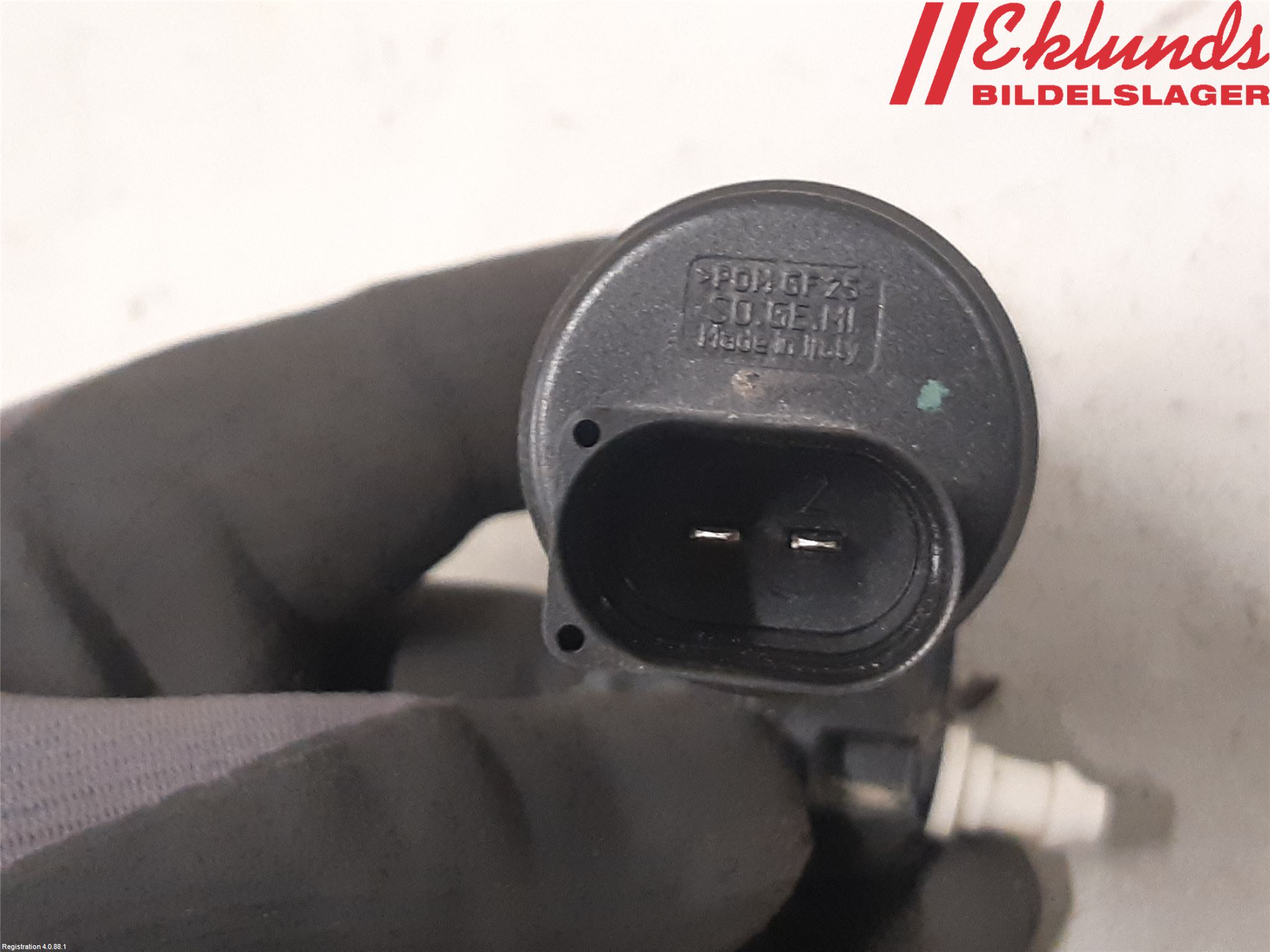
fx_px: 954
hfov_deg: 67.3
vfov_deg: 53.1
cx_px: 635
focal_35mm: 26
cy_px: 476
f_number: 1.7
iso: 250
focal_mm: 3.93
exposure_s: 1/33
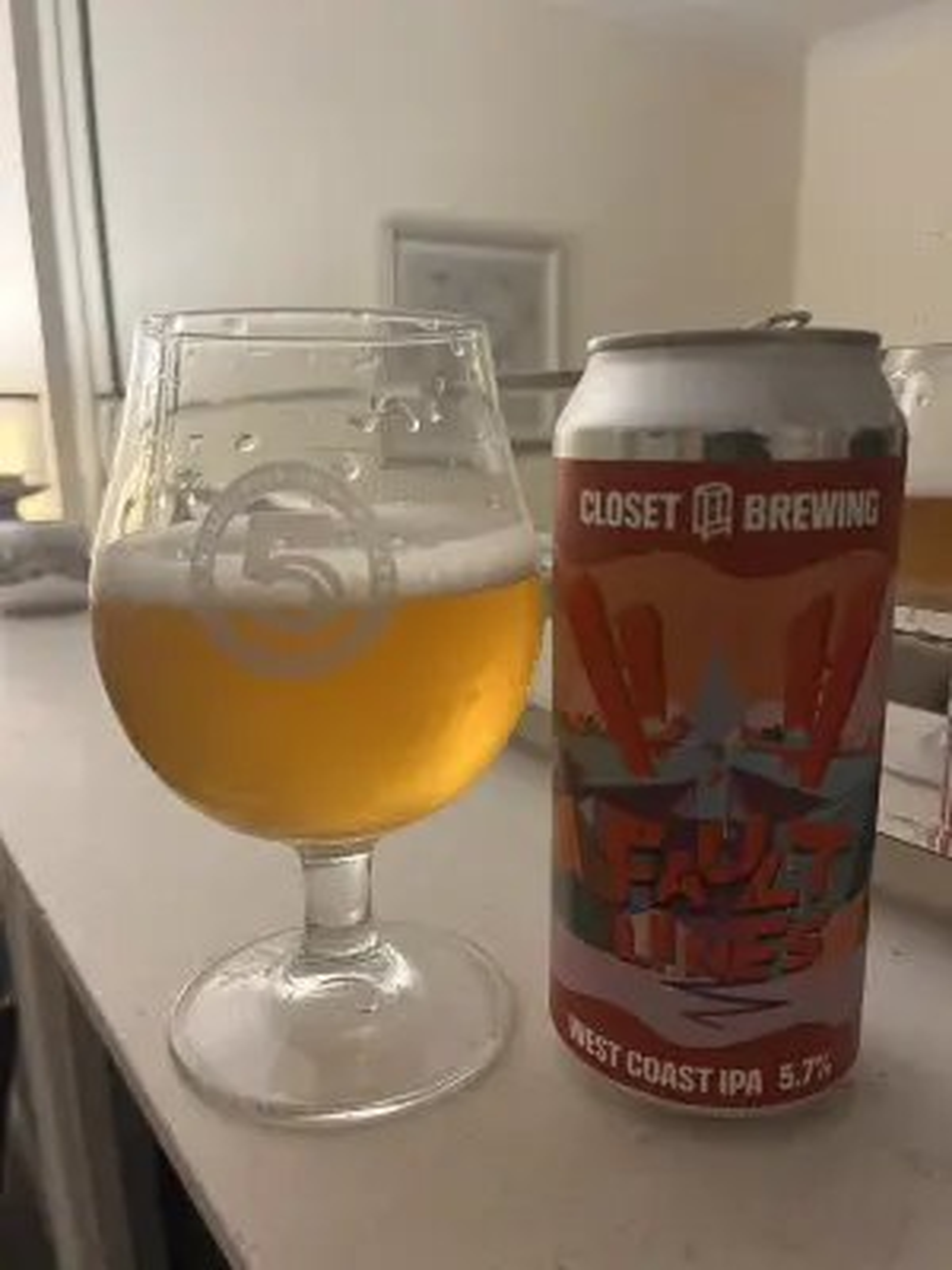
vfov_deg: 67.3
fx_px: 953
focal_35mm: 26
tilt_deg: -13.8
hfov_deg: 53.1
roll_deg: +2.1
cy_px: 635
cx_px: 476
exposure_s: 1/50
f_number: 1.6
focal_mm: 5.1
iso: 500
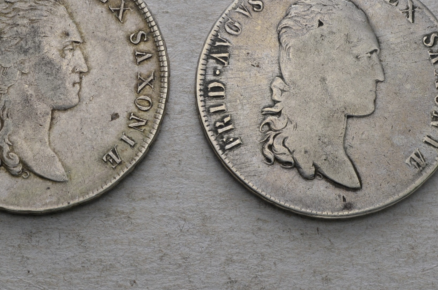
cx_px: 188
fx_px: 1263
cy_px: 87
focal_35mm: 104
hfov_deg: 19.7
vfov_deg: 13.1
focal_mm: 46
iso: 400
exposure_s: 1/200
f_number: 14
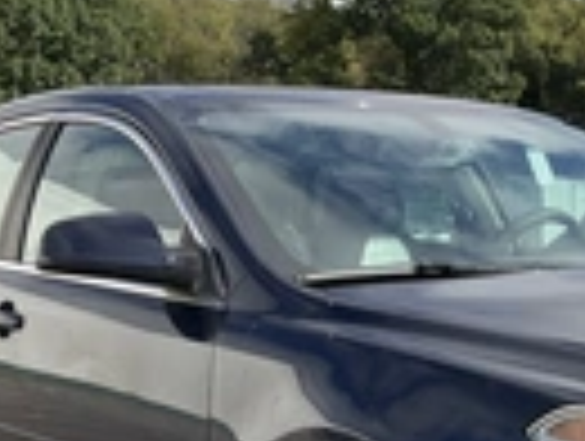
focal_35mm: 89
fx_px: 1507
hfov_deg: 21.3
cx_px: 558
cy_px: 486
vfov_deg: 16.2
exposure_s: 1/1076
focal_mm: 3
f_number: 1.8
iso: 25
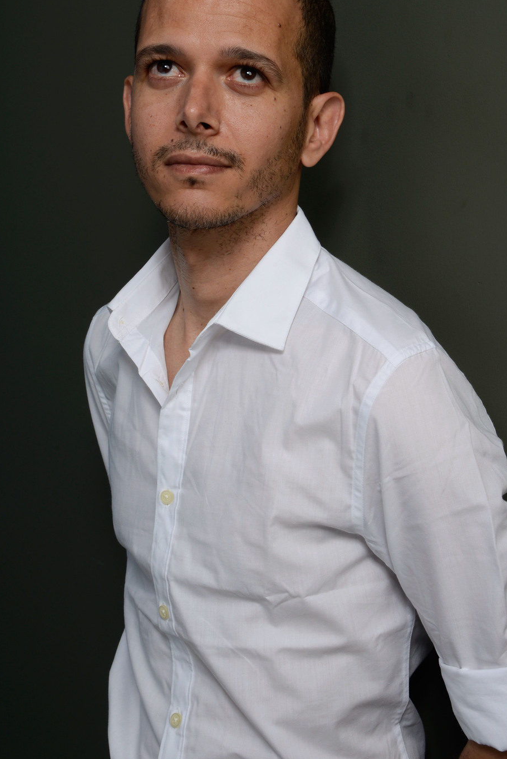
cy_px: 285
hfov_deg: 22.6
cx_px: 279
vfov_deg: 33.2
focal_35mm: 60
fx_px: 1266
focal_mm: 40
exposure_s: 1/250
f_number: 16
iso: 100
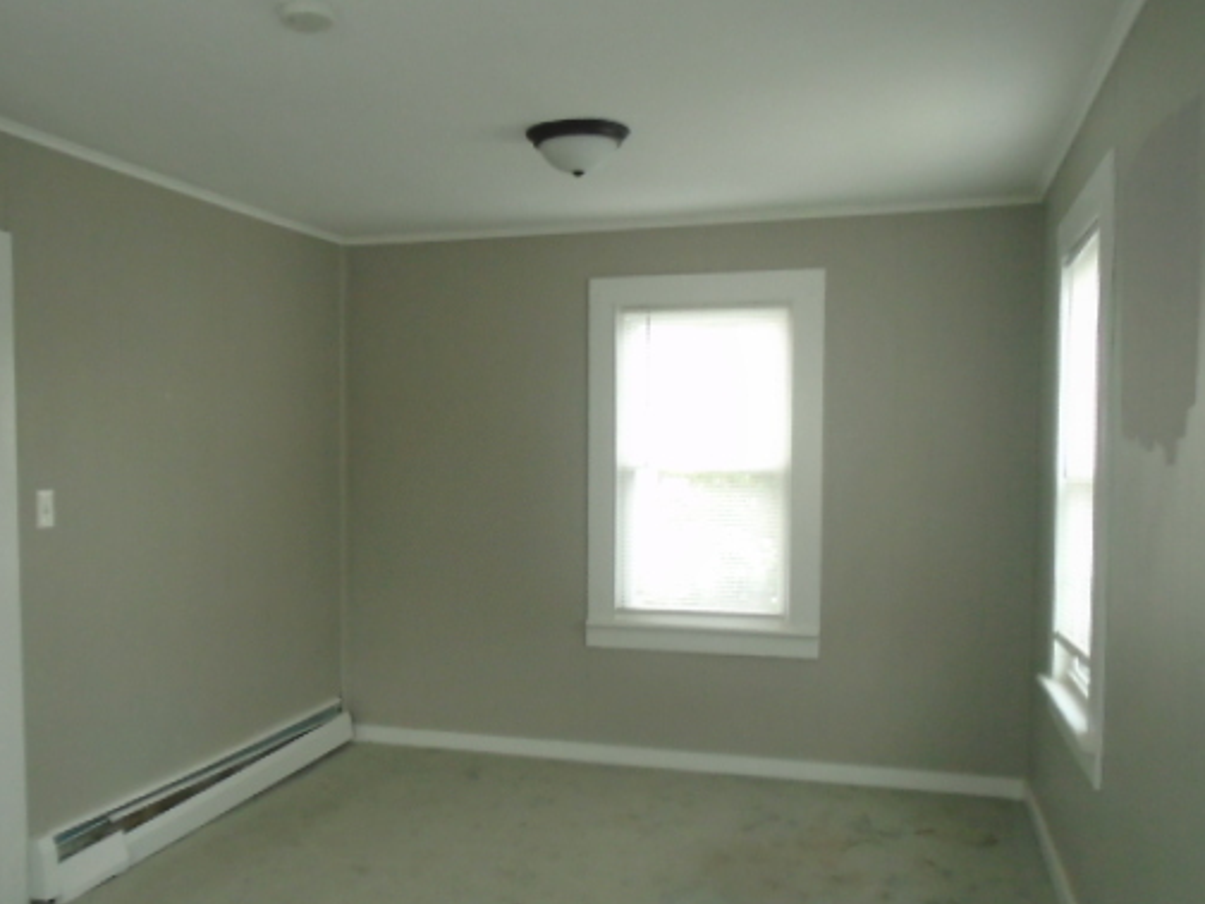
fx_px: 1149
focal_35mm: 33
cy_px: 512
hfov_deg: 55.2
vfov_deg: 42.9
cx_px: 521
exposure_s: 1/30
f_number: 3.2
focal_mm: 4.6
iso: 200
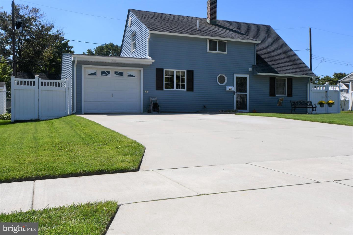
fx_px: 353
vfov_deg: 36.9
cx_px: 176
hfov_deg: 53.1
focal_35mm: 36
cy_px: 118
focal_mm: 24
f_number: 13
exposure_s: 1/250
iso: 100
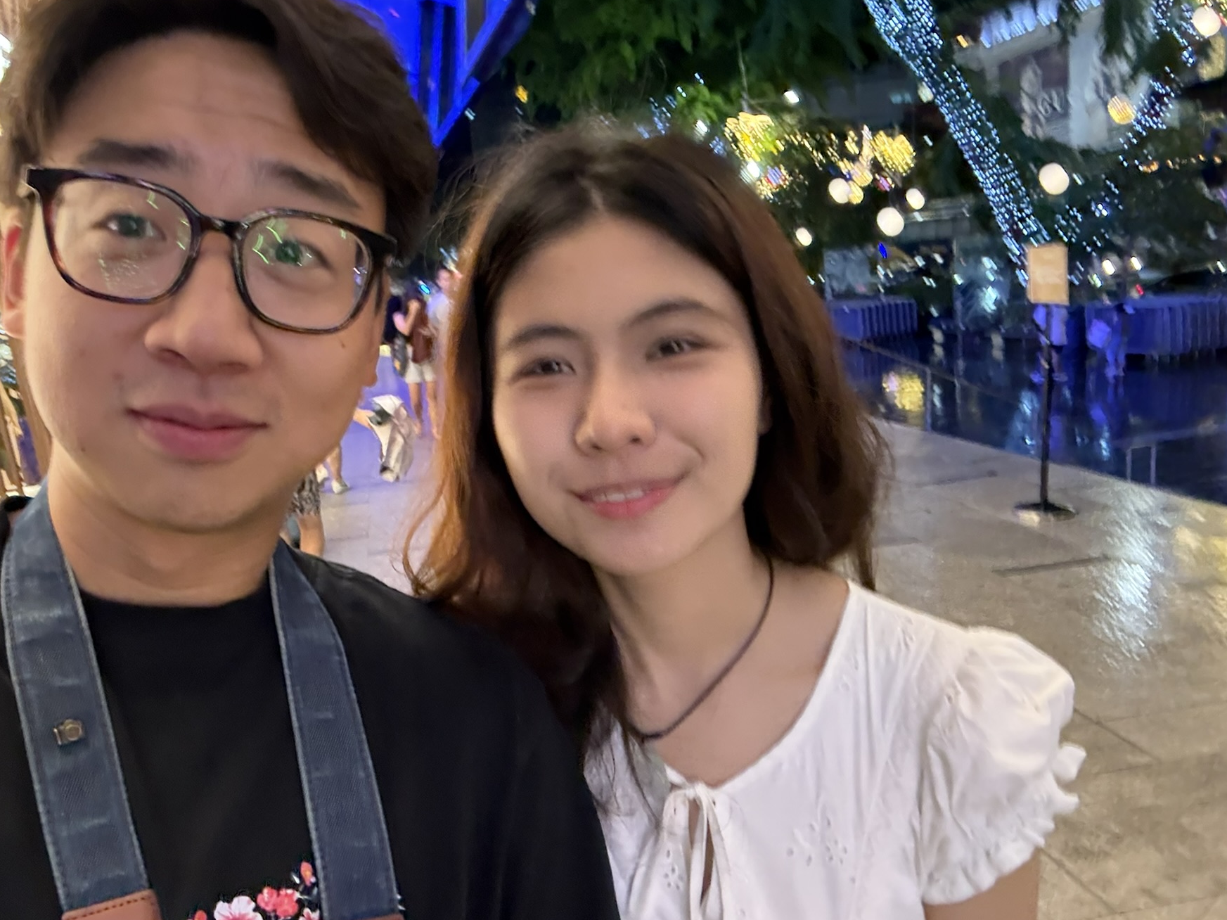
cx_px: 534
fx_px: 957
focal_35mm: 27
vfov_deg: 51.2
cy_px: 521
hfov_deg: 65.1
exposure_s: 1/35
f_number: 1.9
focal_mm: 2.69
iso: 320
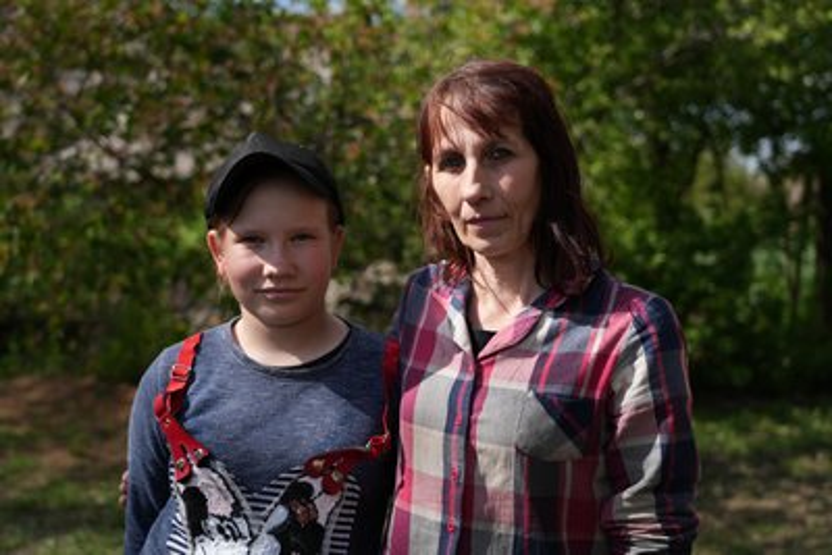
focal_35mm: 49
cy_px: 278
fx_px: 1133
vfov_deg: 27.5
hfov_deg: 40.3
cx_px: 416
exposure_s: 1/1000
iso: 100
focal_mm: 49
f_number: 4
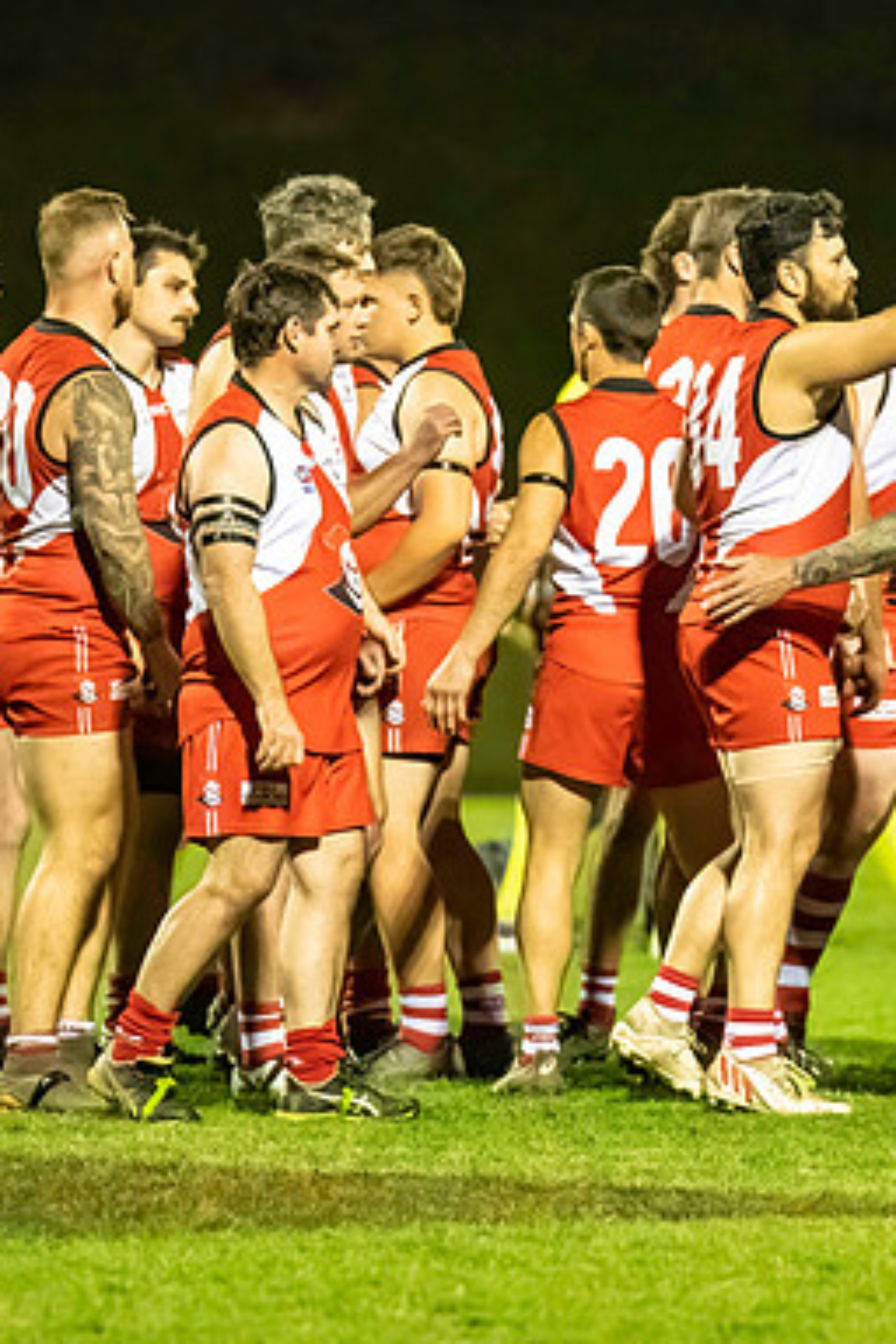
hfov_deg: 2.3
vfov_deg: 3.4
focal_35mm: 603
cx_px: 719
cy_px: 651
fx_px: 22510
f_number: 2.8
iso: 10000
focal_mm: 240
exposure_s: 1/1000
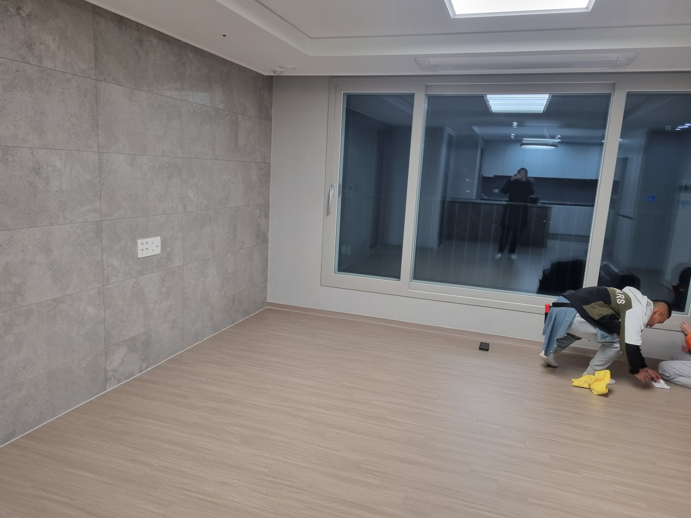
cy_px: 259
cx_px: 346
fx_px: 519
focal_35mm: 26
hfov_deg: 67.3
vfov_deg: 53.1
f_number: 1.8
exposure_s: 1/120
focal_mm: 5.4
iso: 200
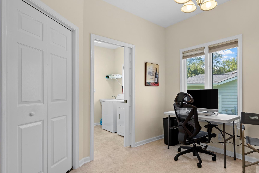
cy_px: 94
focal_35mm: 20
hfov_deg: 83.3
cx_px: 151
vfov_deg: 61.8
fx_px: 144
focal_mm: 17
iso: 400
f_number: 11
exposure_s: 1/4
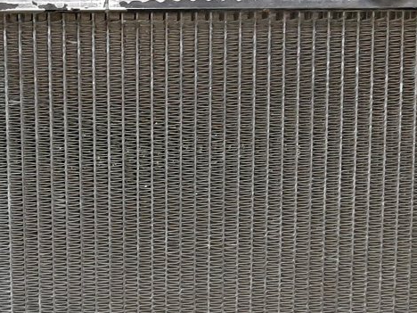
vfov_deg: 18.1
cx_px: 113
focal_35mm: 80
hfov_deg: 24.2
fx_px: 964
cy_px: 292
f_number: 1.7
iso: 355
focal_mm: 3.93
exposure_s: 1/25
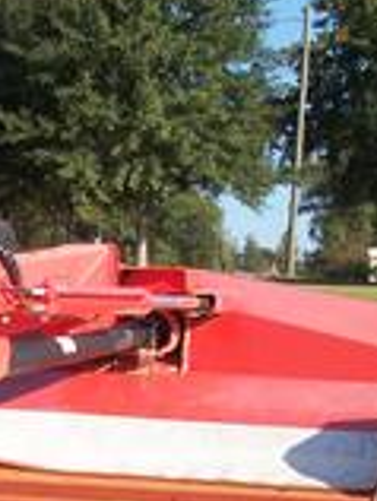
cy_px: 599
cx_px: -108
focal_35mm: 110
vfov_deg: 17.1
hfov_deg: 13.1
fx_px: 1593
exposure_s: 1/125
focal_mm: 5.7
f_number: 8.8
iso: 80
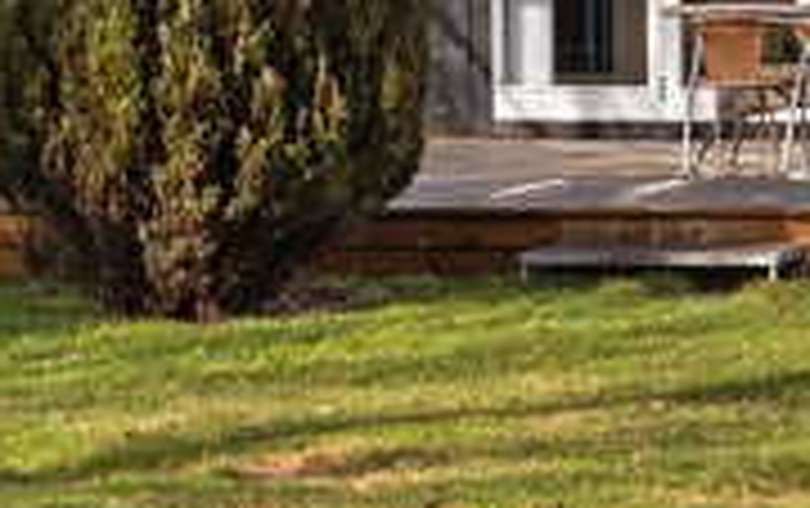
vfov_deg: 8.1
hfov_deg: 12.7
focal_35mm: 161
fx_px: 3559
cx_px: 954
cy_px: -171
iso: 200
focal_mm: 38
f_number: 8
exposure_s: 1/160
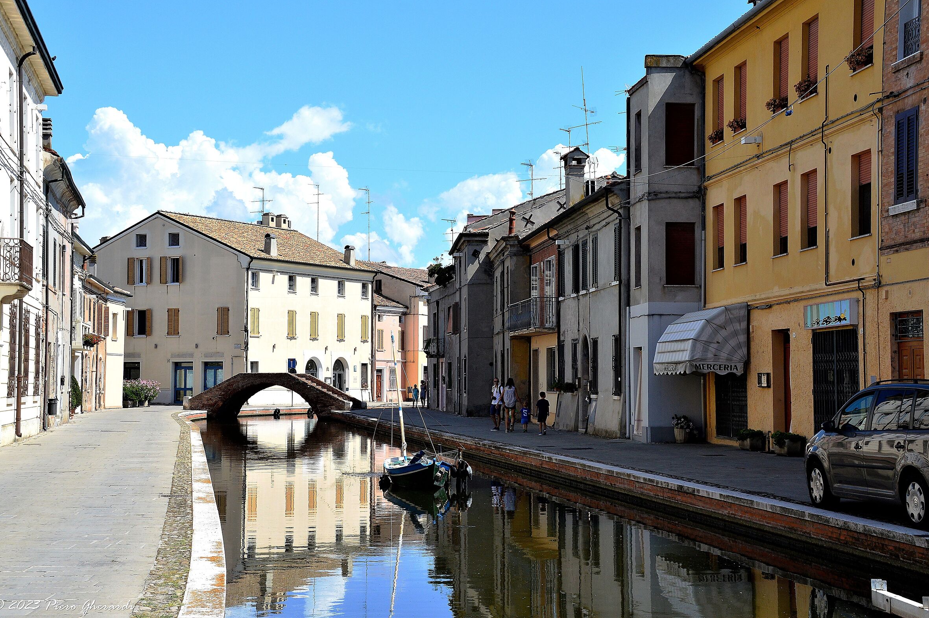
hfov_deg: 32.9
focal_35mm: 61
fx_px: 1573
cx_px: 460
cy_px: 304
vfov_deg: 22.2
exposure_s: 1/500
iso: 400
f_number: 11
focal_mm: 40
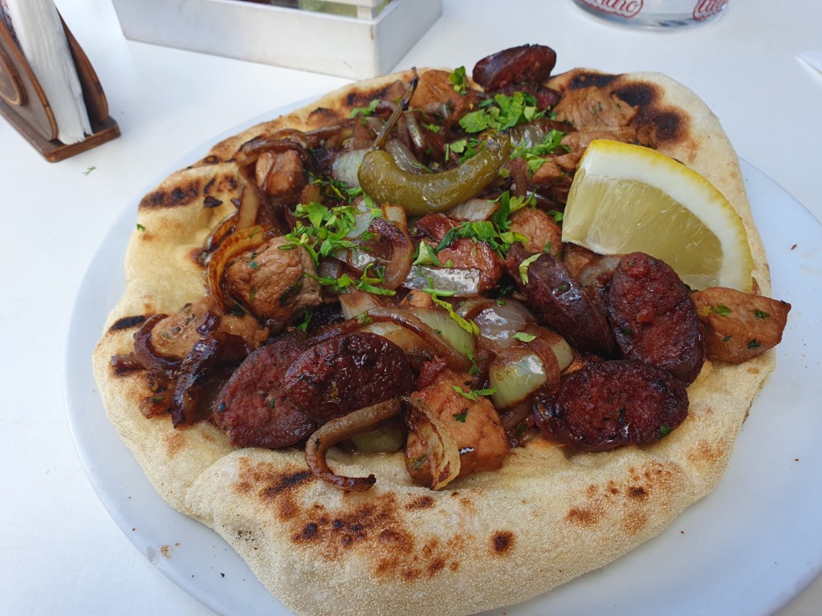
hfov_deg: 67.3
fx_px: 617
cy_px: 308
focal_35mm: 26
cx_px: 411
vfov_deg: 53.1
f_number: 2.4
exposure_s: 1/125
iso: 50
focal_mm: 4.32
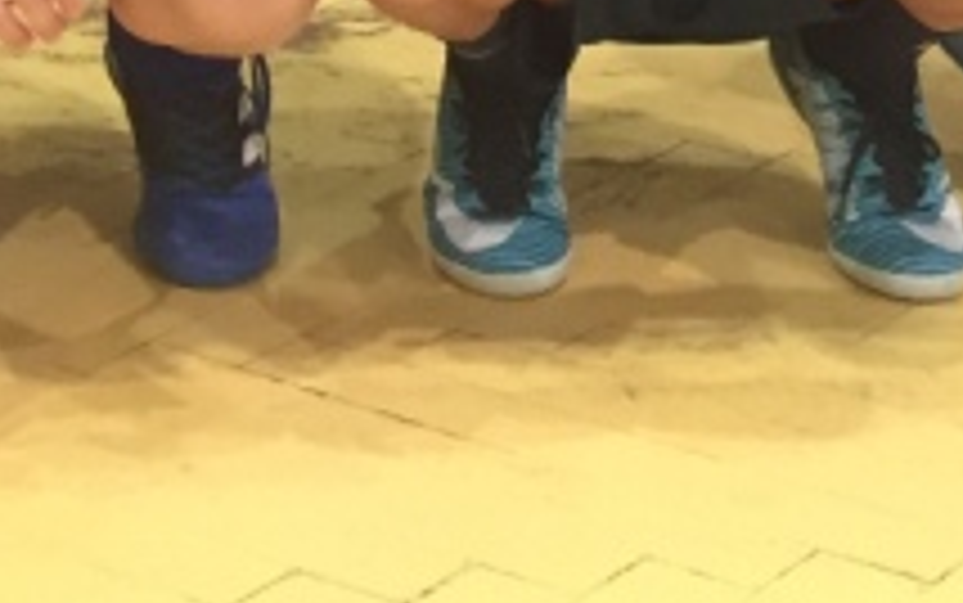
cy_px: -1053
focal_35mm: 147
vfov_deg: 8.0
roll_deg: -0.4
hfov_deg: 14.0
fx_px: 3860
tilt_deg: -1.7
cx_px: -9
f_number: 2.2
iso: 200
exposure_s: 1/33
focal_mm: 4.15
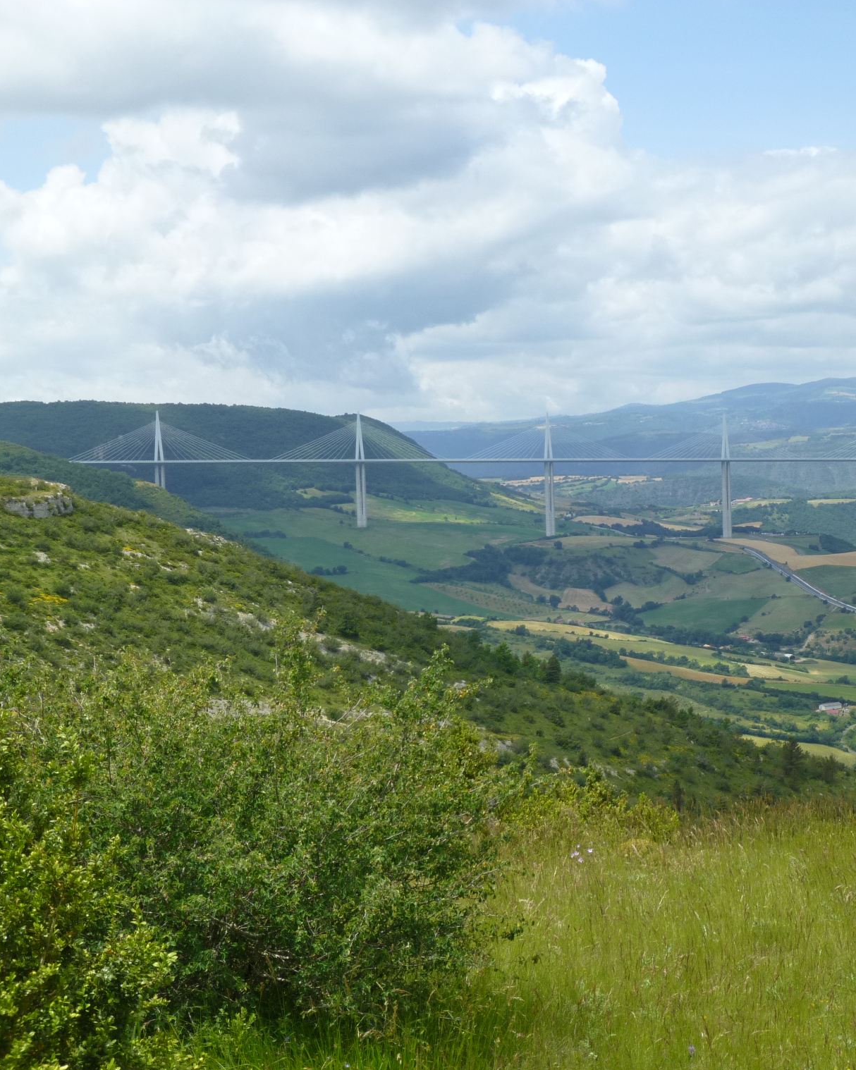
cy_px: 537
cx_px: 664
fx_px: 1710
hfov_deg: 27.6
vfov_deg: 34.7
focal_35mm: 54
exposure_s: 1/1000
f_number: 3.8
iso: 100
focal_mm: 7.4
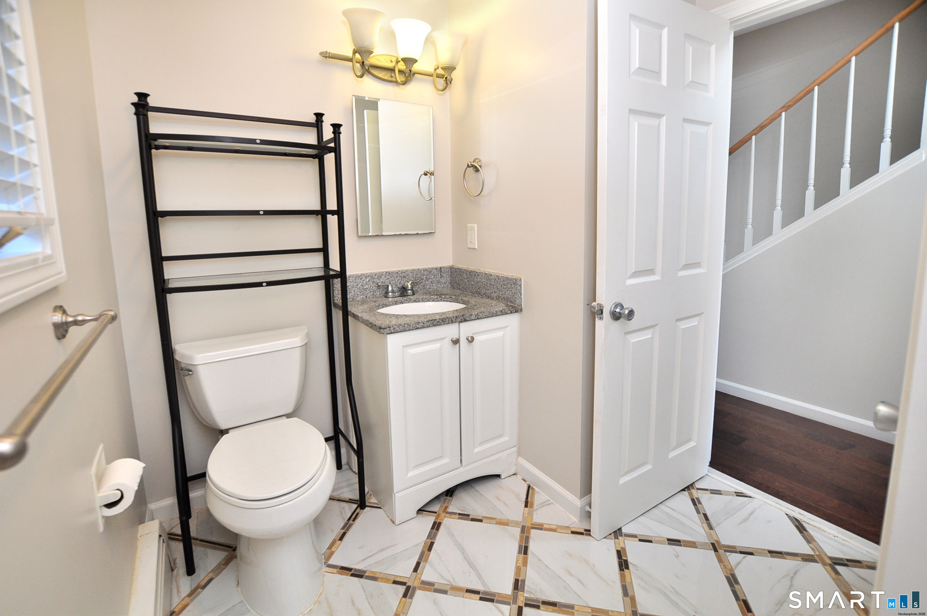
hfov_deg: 100.5
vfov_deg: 77.2
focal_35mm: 15
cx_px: 464
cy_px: 308
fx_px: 386
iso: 400
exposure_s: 1/100
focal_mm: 10
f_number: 4.5
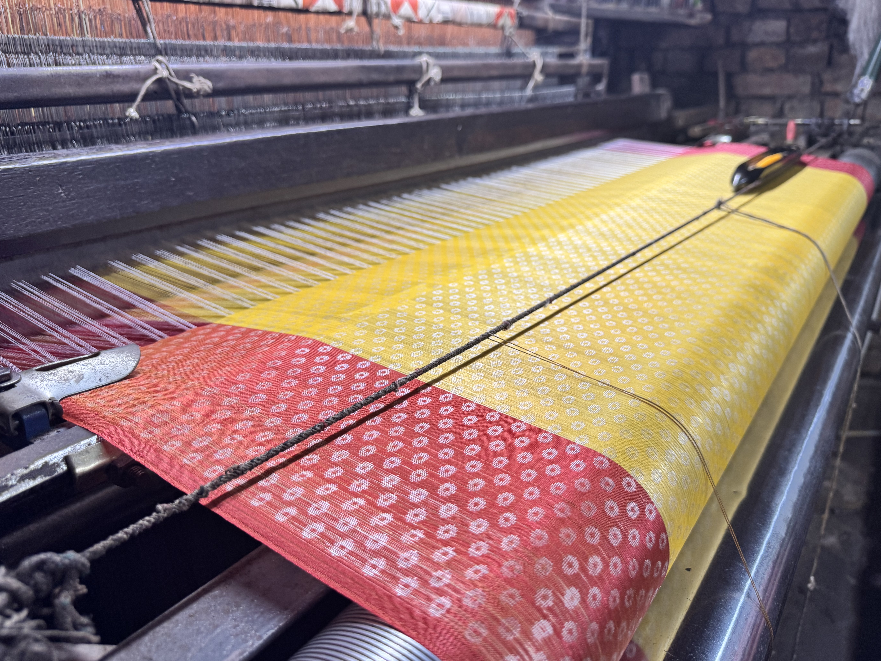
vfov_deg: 54.9
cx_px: 456
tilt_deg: -21.7
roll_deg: +1.1
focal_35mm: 25
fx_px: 636
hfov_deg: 69.4
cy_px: 323
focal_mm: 6.76
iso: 125
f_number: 1.78
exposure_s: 1/50
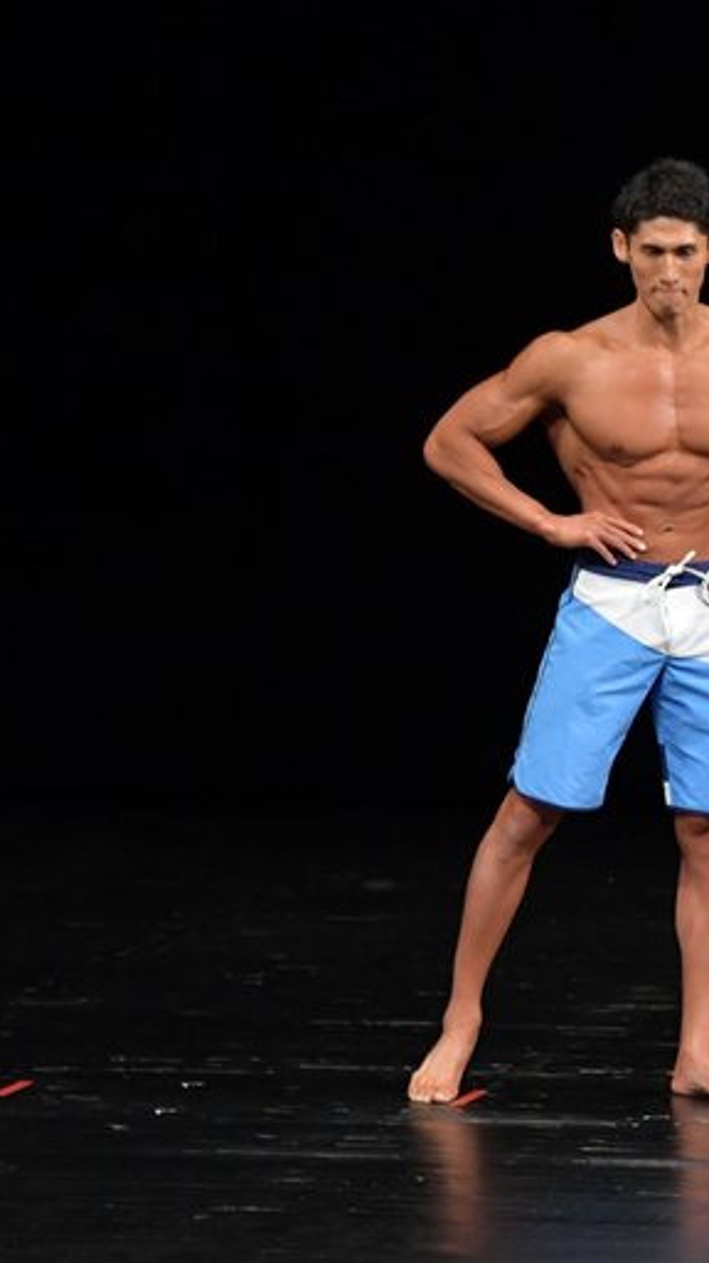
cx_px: 919
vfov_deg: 6.1
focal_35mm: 356
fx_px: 11916
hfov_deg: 3.4
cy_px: 633
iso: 3200
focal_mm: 150
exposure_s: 1/400
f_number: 5.6
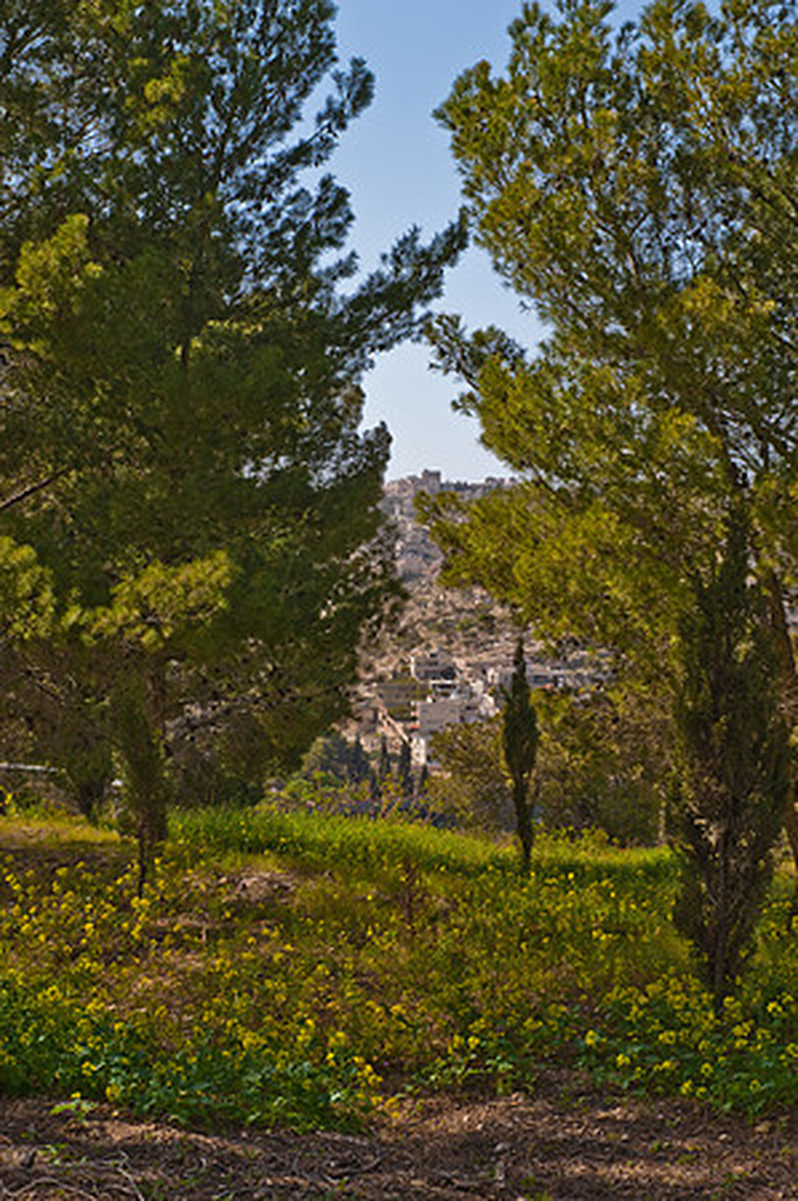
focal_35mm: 70
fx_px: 2333
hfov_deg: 19.4
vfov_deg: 28.9
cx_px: 399
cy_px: 600
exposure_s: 1/60
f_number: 16
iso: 200
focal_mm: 70
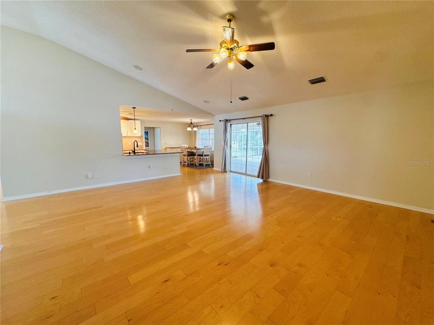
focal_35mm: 14
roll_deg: -0.6
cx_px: 217
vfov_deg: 85.7
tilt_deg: -8.3
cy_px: 162
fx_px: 176
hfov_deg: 102.1
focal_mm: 2.22
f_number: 2.2
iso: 250
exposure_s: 1/120
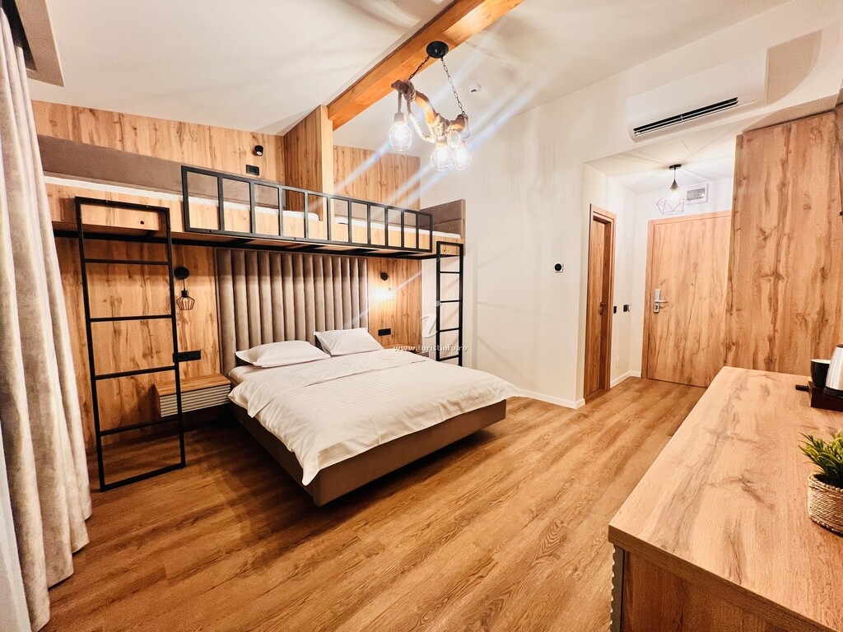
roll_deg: +0.4
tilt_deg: -5.2
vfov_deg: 89.9
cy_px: 316
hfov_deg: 106.2
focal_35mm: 13
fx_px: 317
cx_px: 422
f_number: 1.8
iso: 200
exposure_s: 1/50
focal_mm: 1.57
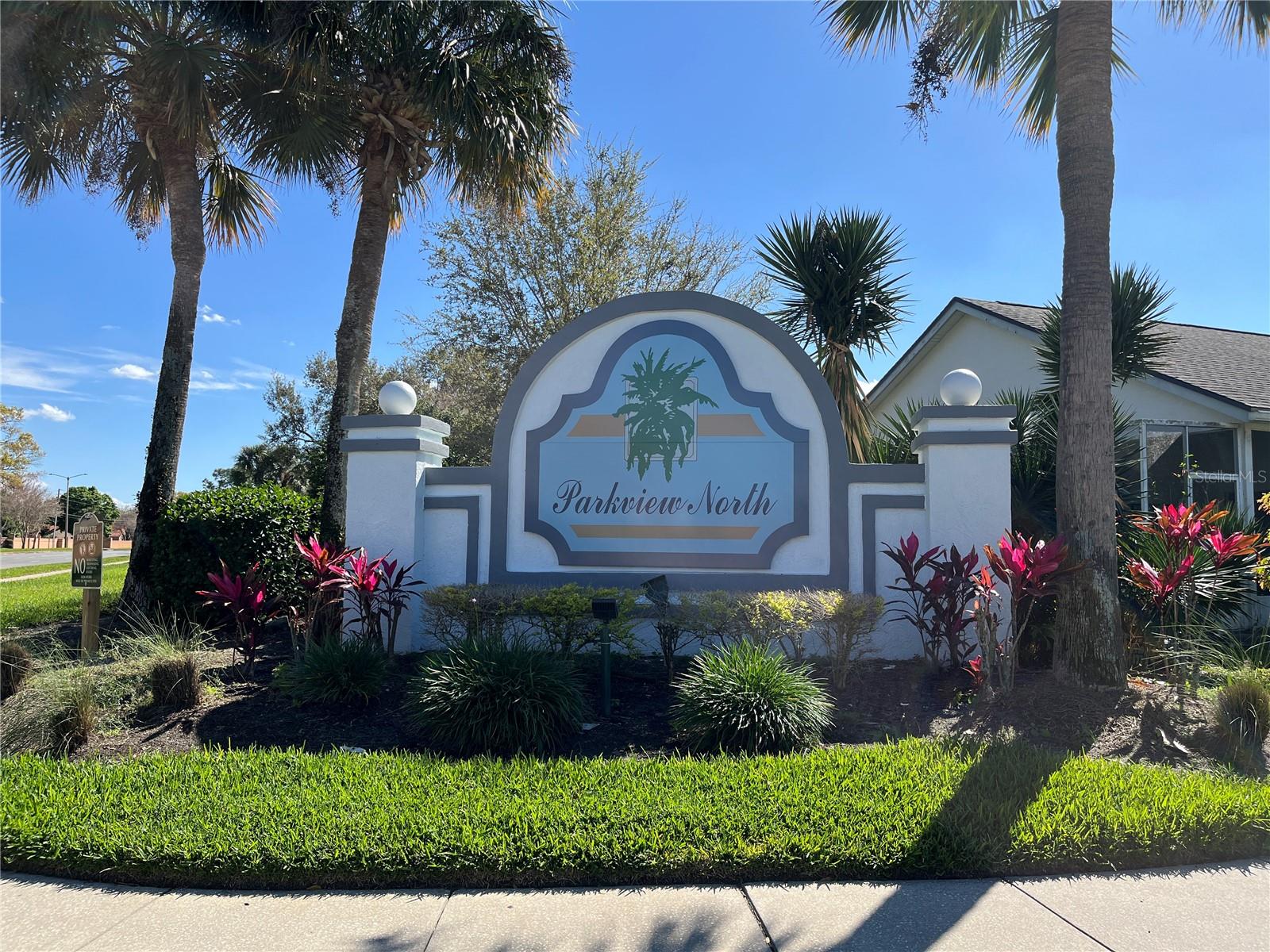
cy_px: 476
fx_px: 954
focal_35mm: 26
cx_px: 635
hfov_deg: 67.3
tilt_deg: +4.3
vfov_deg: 53.1
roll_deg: -0.1
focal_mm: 5.1
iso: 50
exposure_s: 1/2513
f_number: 1.6
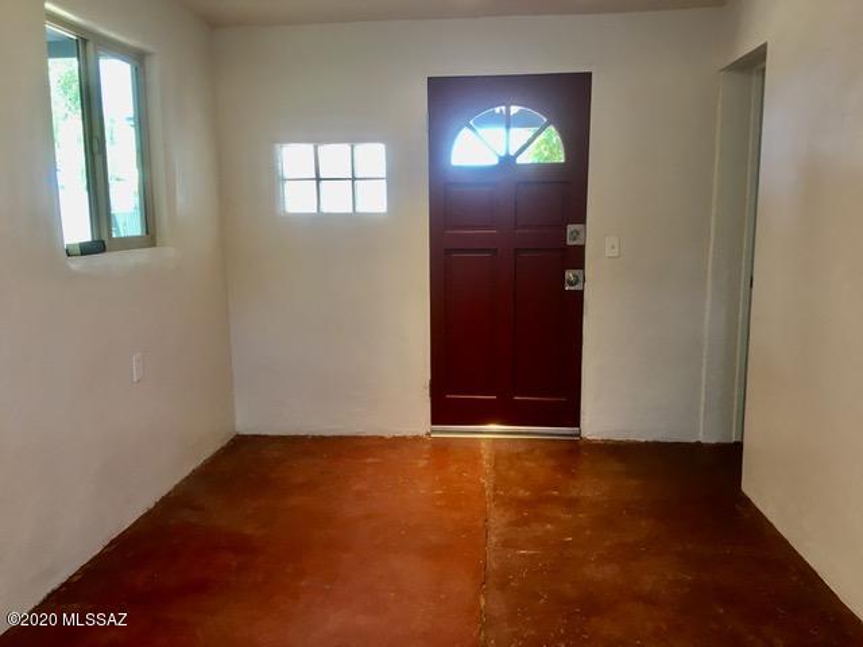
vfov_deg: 48.2
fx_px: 723
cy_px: 324
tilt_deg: -9.2
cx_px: 432
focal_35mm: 29
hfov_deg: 61.7
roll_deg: +0.8
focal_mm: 4.15
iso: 32
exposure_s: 1/30
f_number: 2.2
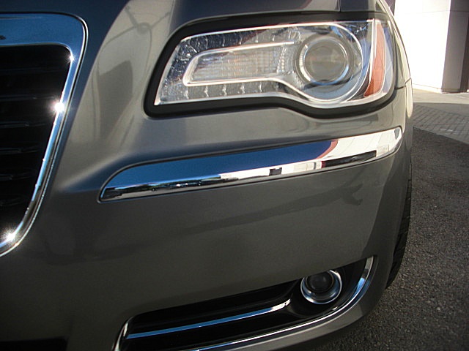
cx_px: 234
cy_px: 176
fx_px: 488
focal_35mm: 36
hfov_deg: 51.4
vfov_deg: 39.7
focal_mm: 6.3
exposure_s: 1/500
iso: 50
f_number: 2.8
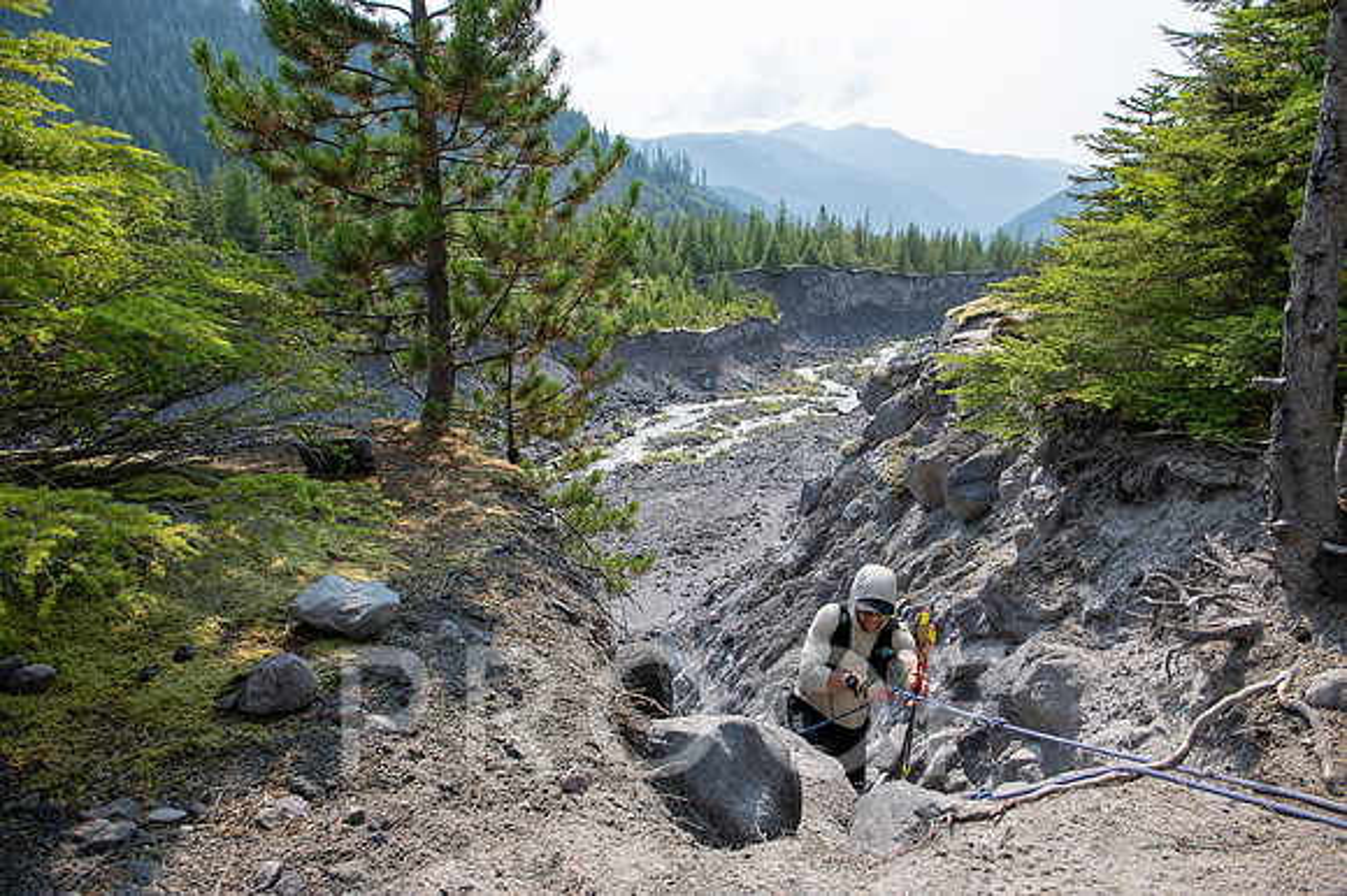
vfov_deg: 51.2
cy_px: 448
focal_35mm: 25
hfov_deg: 71.5
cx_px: 674
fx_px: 935
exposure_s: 1/1250
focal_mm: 17
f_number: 5
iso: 200
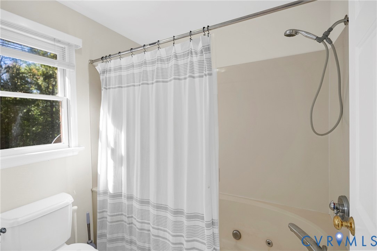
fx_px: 173
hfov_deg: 95.0
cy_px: 126
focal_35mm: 16
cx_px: 188
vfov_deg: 72.1
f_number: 4
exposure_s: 1/100
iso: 640
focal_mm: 16.5
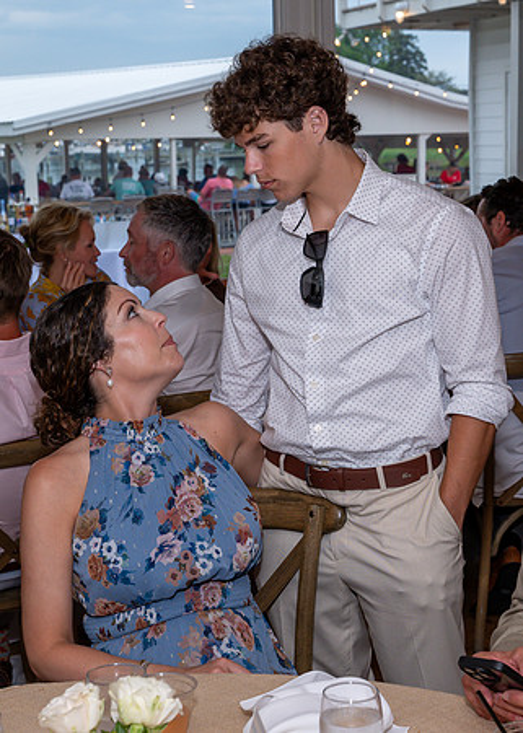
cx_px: 317
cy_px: 360
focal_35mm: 68
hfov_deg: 20.9
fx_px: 1416
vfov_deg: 29.0
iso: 500
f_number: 7.1
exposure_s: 1/250
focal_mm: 44
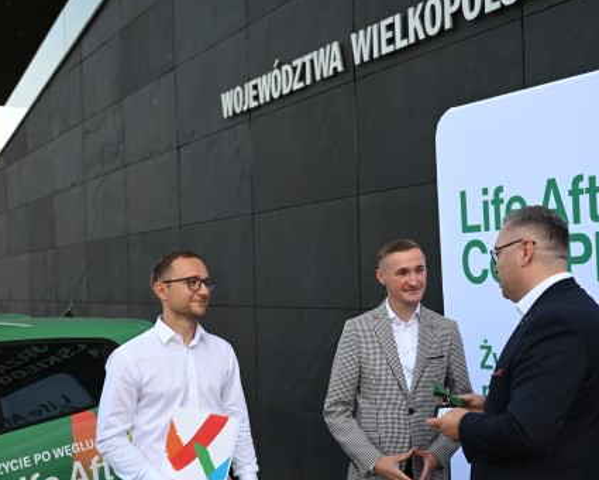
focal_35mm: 48
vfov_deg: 31.3
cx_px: 397
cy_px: 295
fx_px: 851
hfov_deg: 38.4
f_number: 2.8
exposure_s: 1/400
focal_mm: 34
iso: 100
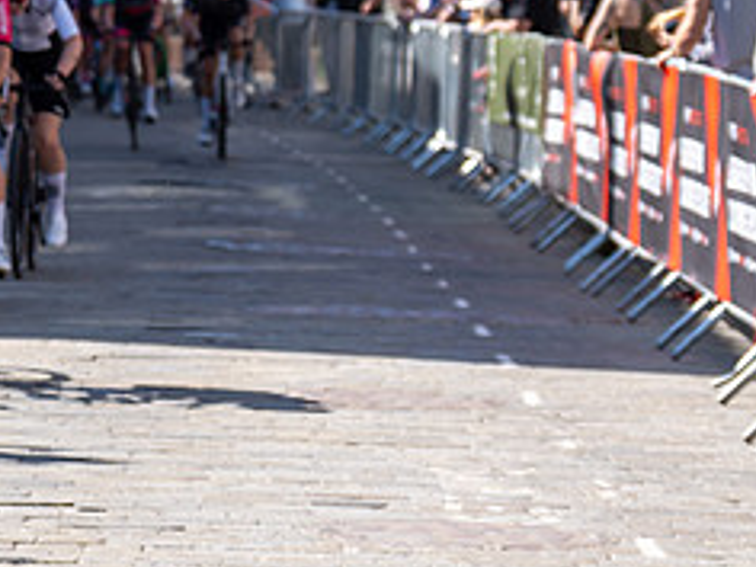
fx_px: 5962
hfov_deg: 7.2
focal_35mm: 273
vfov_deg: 5.4
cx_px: -321
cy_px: 85
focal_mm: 79
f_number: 3.5
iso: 100
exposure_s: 1/1000
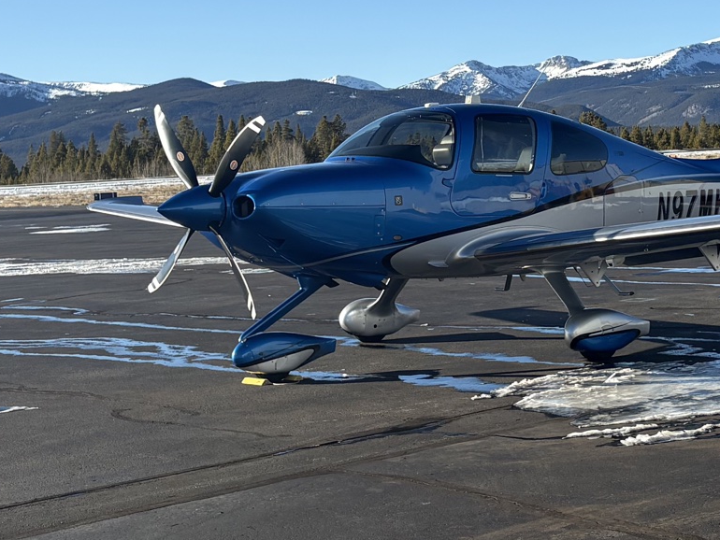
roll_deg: +2.4
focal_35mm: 81
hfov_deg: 24.1
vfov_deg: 18.1
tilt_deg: +1.7
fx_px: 1685
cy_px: 105
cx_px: 435
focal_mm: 5.96
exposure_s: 1/2747
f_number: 1.6
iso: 50
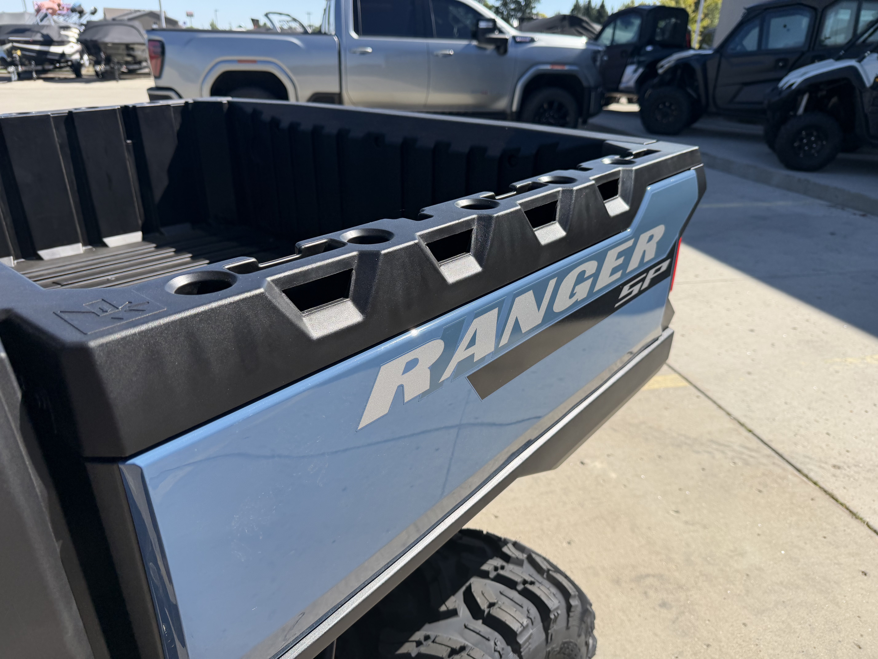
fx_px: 609
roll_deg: -3.8
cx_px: 439
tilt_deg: -29.6
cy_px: 330
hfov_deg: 71.6
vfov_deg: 56.8
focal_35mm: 24
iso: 100
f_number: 1.78
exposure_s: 1/4673
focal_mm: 6.76
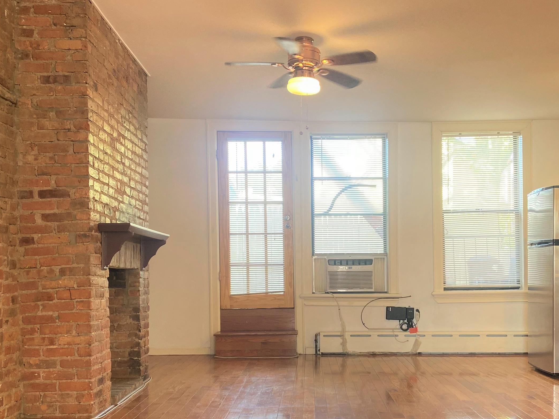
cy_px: 280
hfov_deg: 48.7
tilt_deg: +0.6
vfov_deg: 37.3
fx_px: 614
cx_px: 338
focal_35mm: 38
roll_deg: +0.4
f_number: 1.8
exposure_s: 1/60
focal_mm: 4.25
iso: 100
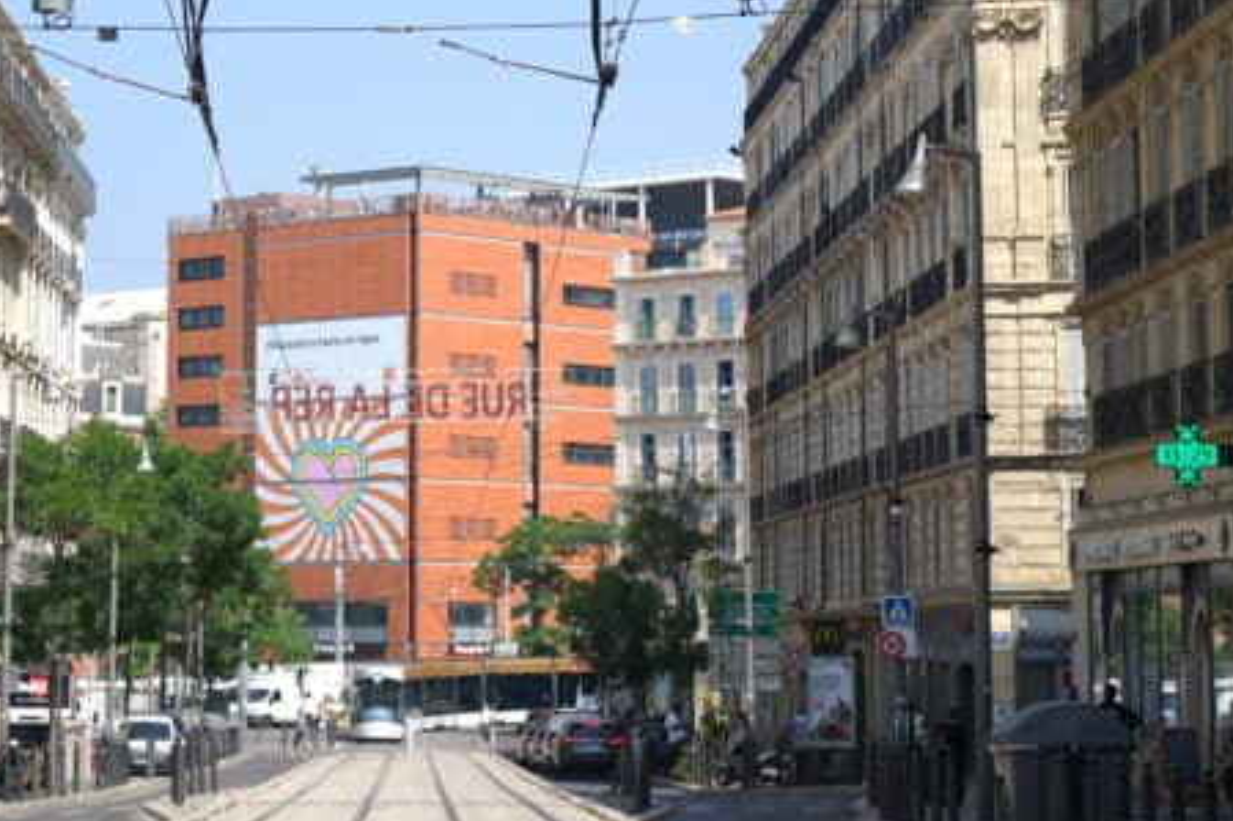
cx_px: 423
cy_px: 192
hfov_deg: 19.2
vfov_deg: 12.9
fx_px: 3629
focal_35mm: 106
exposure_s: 1/200
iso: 50
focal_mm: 62
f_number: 5.6
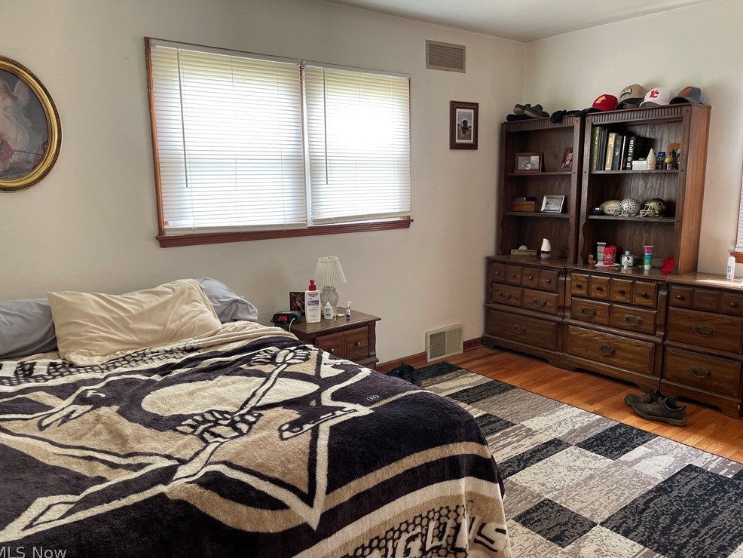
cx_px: 375
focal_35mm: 27
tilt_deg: -9.4
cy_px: 276
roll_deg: +1.0
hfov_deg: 65.3
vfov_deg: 51.4
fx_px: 580
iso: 125
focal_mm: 4.2
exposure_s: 1/101
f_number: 1.6
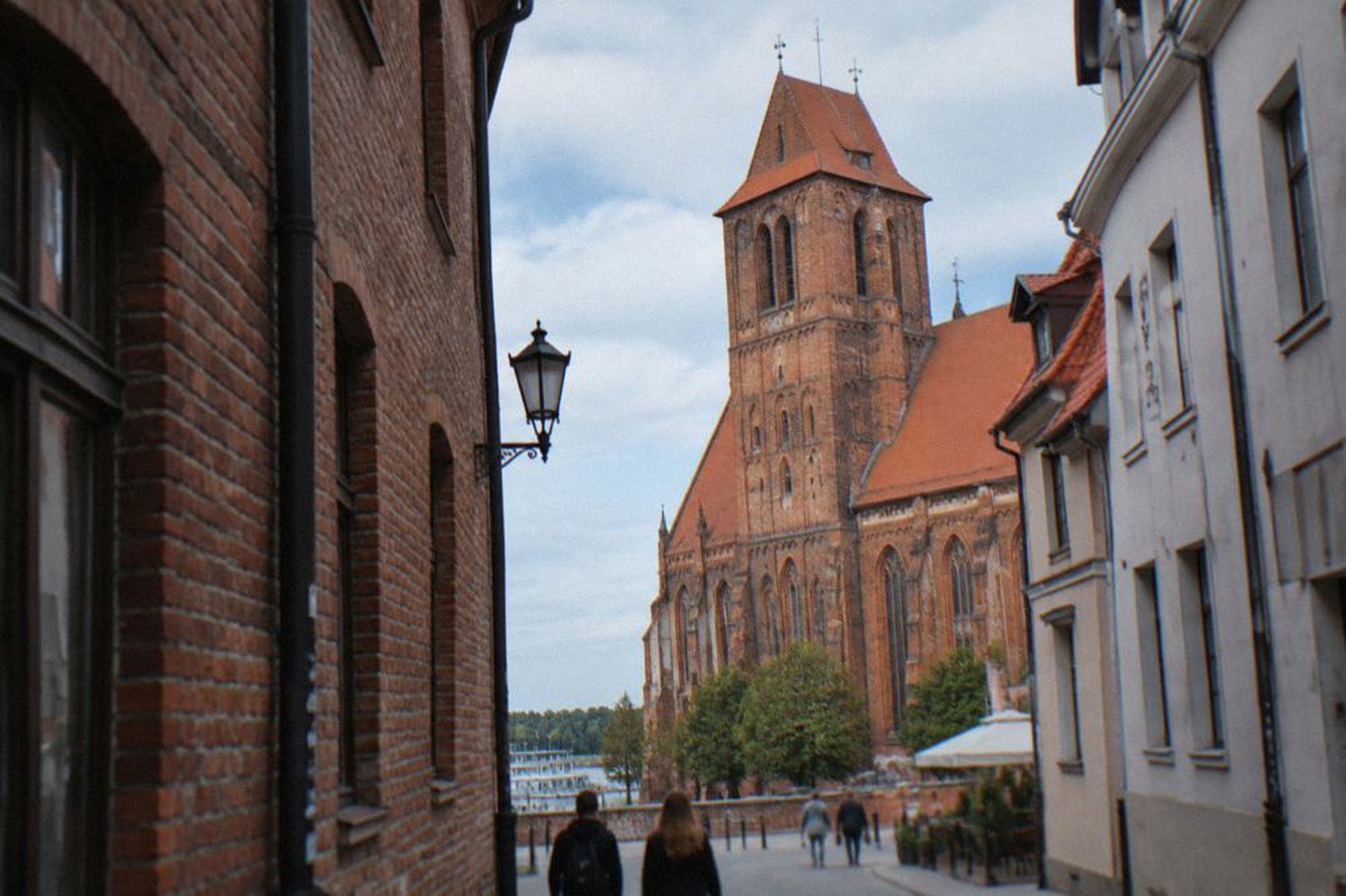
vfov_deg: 13.0
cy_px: 448
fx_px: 3924
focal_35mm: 105
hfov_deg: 19.5
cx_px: 673
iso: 320
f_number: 8
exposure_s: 1/320
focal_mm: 105
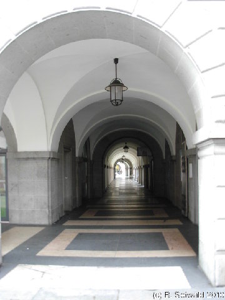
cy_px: 150
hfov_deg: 37.7
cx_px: 112
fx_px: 329
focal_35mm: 38
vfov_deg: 49.0
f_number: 2.9
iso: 145
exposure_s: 1/4
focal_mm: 6.3
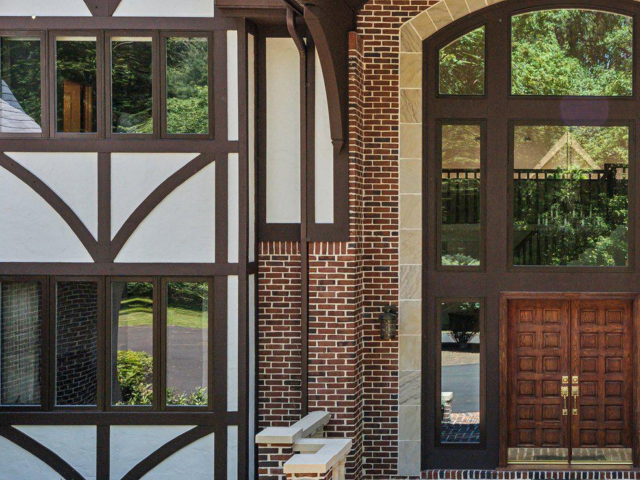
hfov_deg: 37.2
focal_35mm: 48
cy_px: 247
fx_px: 888
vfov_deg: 30.3
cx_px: 573
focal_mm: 24
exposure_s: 1/500
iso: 640
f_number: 7.1
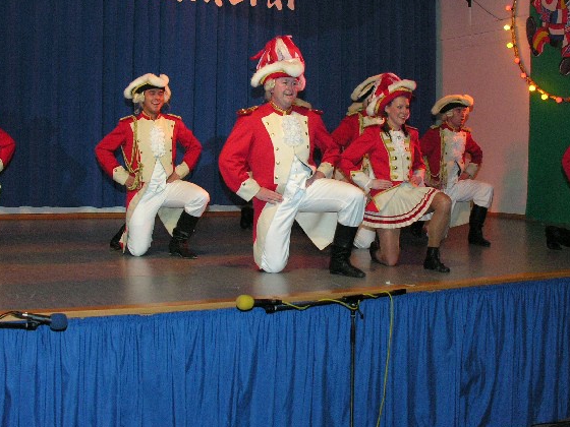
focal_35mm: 50
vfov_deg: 29.0
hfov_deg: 38.2
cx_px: 282
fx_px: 823
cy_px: 167
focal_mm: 8.9
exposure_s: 1/60.1
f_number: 4
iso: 200
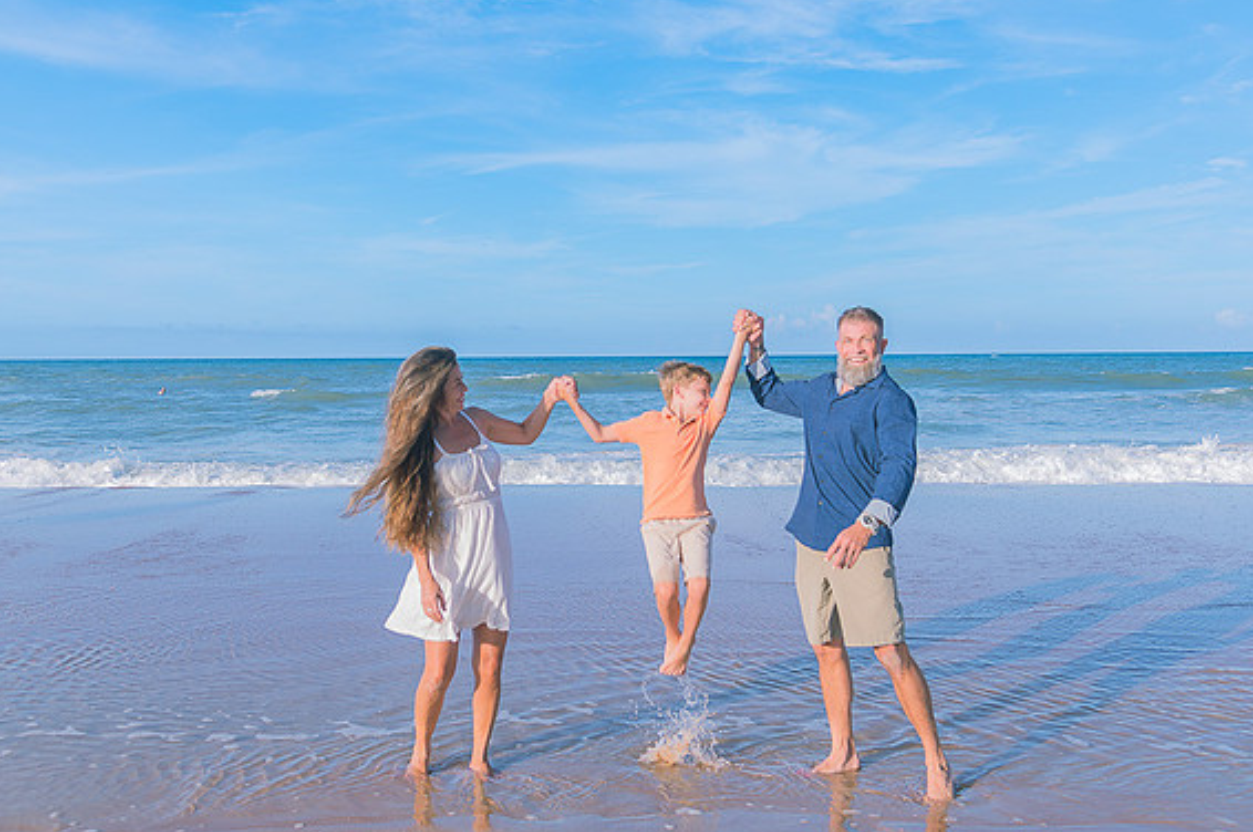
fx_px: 1286
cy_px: 412
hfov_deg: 51.9
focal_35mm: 37
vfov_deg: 35.9
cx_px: 624
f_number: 4
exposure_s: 1/200
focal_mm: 34
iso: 100
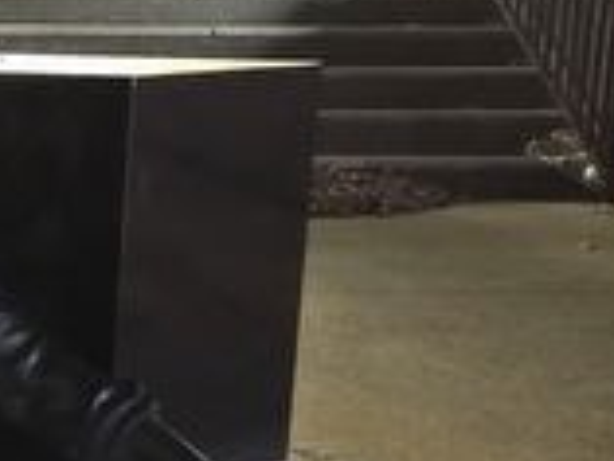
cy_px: 363
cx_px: -516
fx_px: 2077
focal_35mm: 117
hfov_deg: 14.6
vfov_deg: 12.6
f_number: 1.8
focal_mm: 5.4
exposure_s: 1/12
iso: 1000
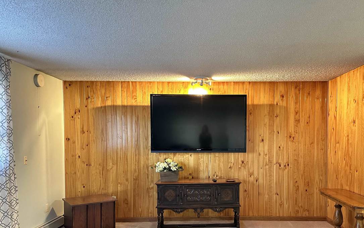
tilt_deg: -2.0
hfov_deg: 62.6
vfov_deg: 41.4
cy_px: 147
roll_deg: -0.4
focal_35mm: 30
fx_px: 298
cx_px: 209
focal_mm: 6.86
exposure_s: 1/60
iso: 800
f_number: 1.78
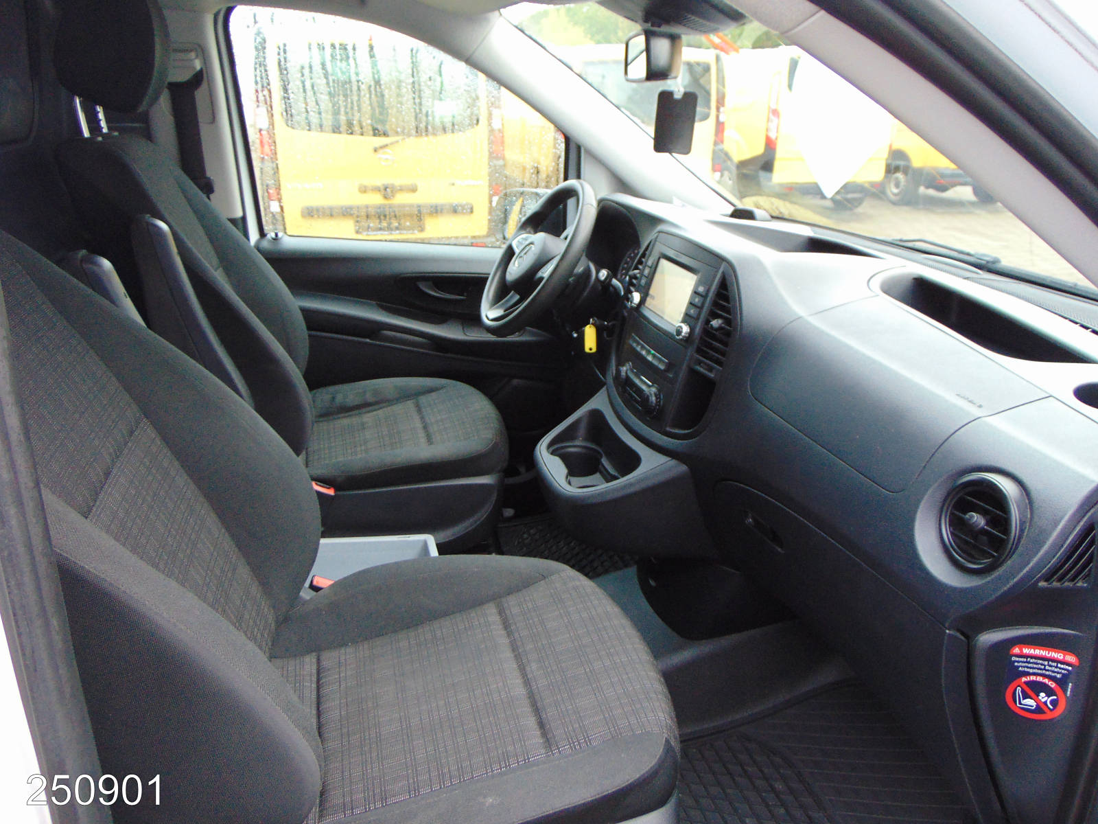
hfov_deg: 69.4
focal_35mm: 25
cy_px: 412
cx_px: 549
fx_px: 793
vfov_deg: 54.9
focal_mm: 4.5
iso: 100
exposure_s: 1/30
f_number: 3
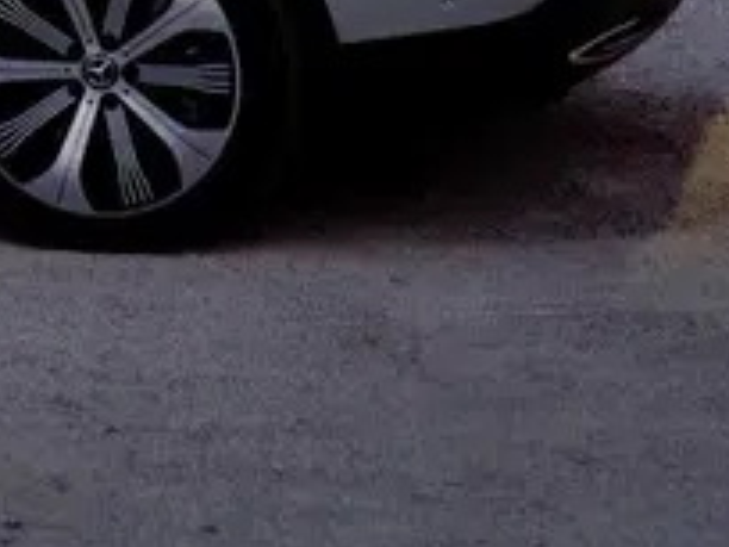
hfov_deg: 4.9
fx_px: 8319
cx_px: -649
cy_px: -733
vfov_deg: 3.7
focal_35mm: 395
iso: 800
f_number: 2.8
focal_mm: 70
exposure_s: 1/50
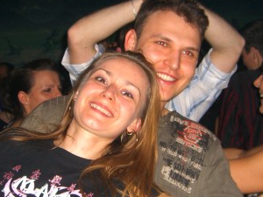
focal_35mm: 76
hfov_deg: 25.6
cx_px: 117
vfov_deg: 19.4
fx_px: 577
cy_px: 117
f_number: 2.8
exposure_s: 1/60
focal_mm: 7.9
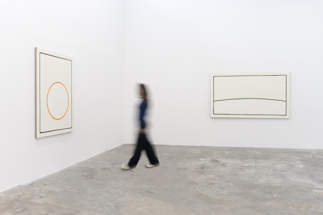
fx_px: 283
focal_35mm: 32
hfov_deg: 59.5
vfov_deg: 41.7
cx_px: 162
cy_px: 108
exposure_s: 1/2.5
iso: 320
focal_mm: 21
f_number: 20
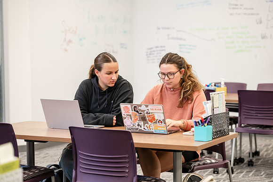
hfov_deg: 21.5
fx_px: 721
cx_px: 136
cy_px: 91
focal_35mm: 95
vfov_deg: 14.4
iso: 1000
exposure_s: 1/200
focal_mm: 95
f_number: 3.2
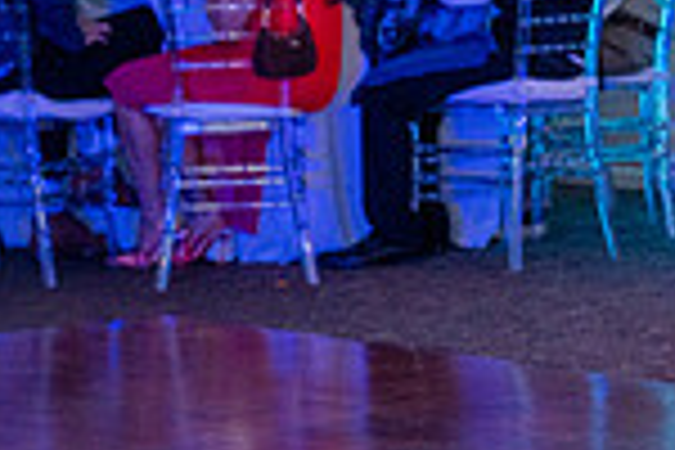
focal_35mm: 271
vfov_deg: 5.1
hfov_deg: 7.4
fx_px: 5081
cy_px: 160
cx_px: 1116
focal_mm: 70
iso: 1000
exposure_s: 1/200
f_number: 4.5
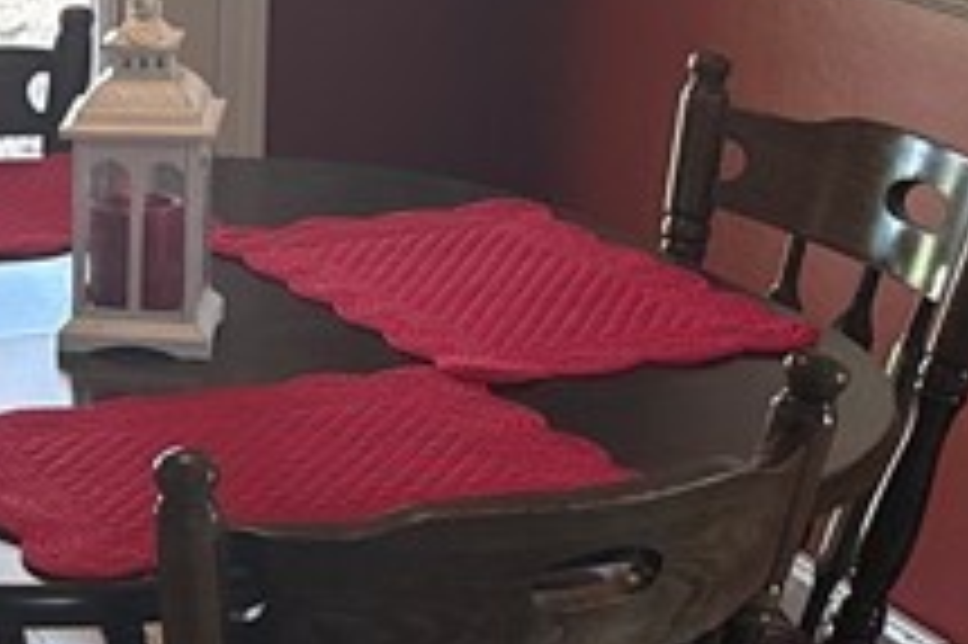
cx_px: -302
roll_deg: +0.9
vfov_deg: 11.5
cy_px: 153
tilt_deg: -13.5
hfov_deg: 16.3
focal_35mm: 119
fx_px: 3197
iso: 200
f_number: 1.78
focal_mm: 6.76
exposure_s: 1/231
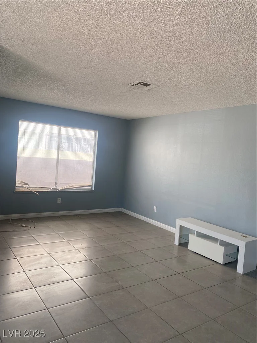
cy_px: 172
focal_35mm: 26
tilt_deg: -1.8
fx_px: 257
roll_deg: -5.0
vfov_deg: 67.3
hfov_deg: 53.1
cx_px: 128
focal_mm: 4.25
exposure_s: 1/170
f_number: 1.8
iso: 32
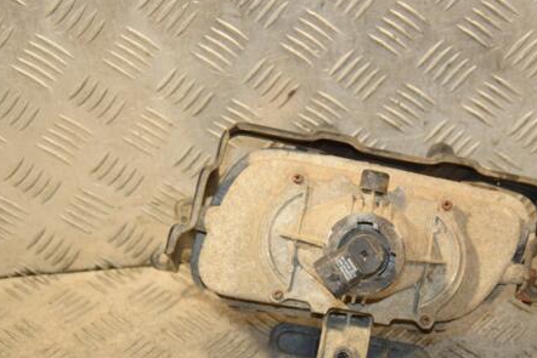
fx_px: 1368
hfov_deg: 22.1
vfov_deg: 14.9
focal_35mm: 92
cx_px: 351
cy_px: 234
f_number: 4.8
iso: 800
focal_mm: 45
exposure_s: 1/160
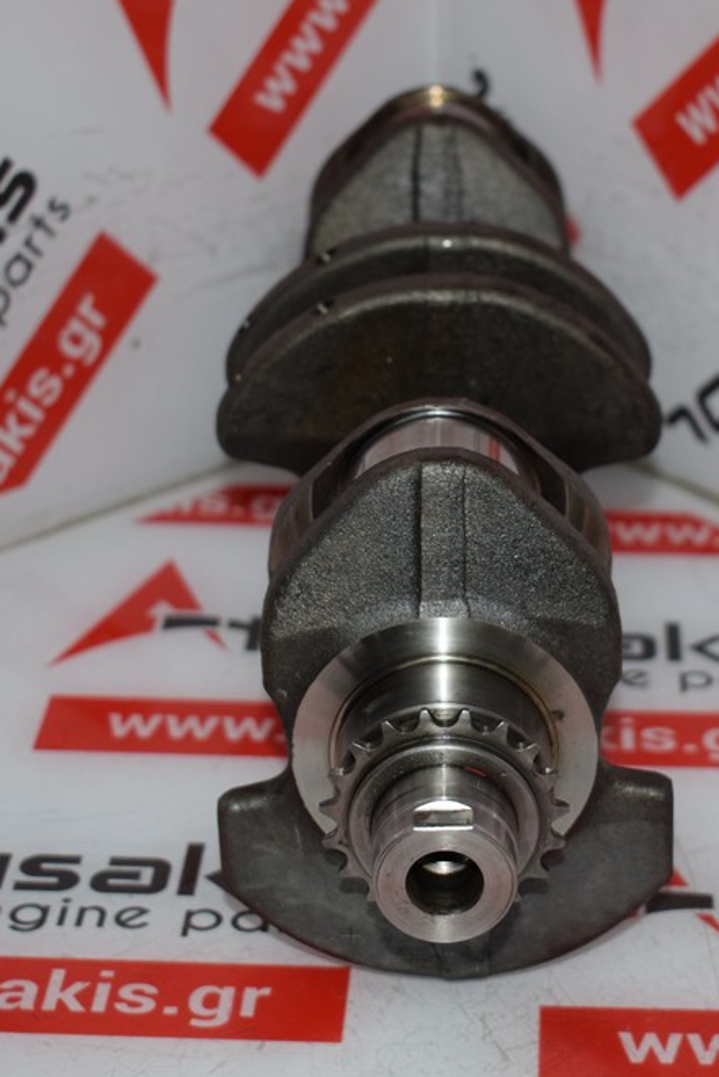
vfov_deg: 22.4
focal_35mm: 91
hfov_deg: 15.0
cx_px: 461
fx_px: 2723
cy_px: 538
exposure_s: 1/200
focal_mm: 40
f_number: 4.8
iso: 500
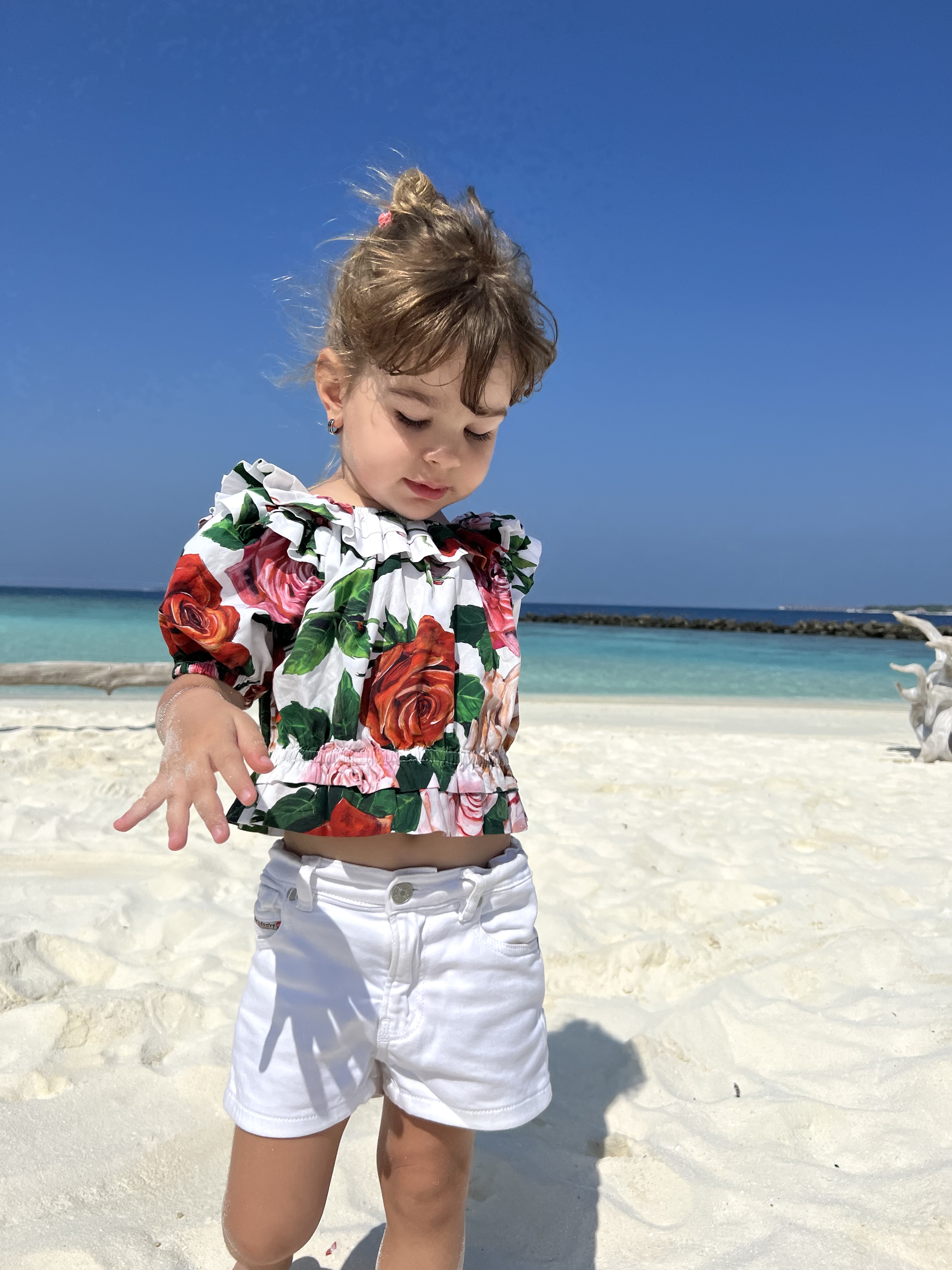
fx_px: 953
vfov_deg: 67.3
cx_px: 476
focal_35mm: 26
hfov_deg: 53.1
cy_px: 635
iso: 50
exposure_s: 1/12658
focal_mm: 5.7
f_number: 1.5
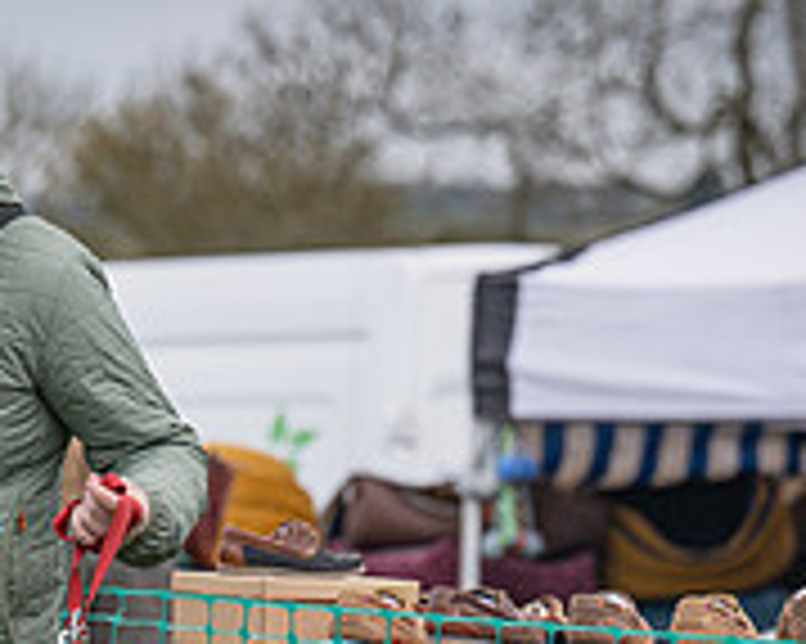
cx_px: 65
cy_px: 923
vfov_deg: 3.6
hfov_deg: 4.6
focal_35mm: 425
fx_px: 10133
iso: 400
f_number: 4
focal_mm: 120
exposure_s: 1/2500
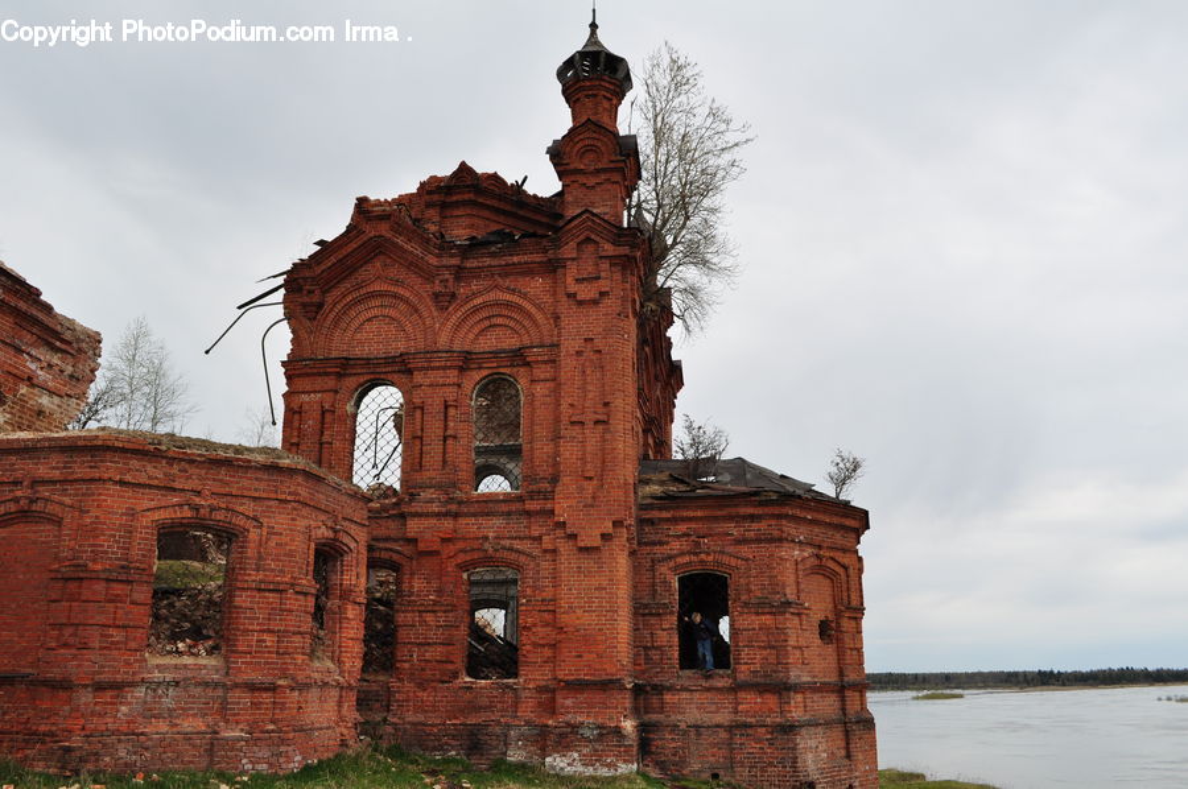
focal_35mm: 30
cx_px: 594
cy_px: 394
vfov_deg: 43.5
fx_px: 989
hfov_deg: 62.0
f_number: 9
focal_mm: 20
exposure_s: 1/160
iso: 200
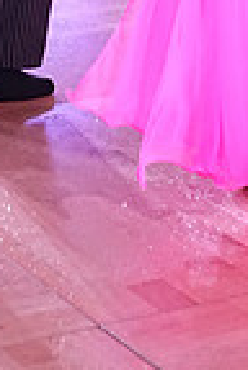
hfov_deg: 7.4
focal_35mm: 186
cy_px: -370
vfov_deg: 10.2
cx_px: 48
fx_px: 1913
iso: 3200
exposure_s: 1/250
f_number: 7.1
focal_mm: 31
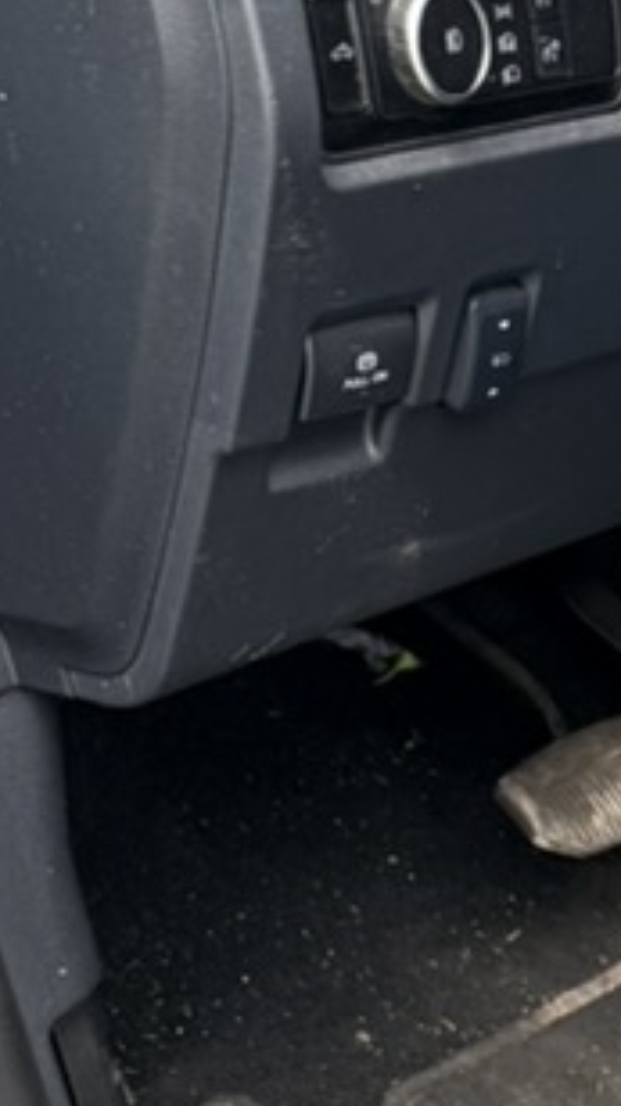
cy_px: 1677
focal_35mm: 87
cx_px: 1274
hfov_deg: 12.2
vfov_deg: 20.7
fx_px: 2550
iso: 80
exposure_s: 1/360
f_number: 1.78
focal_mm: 6.76
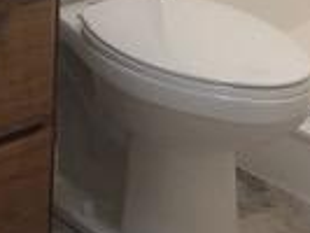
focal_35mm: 135
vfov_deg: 10.0
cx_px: -65
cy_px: -259
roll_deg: -1.0
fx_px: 1210
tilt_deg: -7.5
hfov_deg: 14.1
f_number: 1.8
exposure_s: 1/120
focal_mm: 4
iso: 64
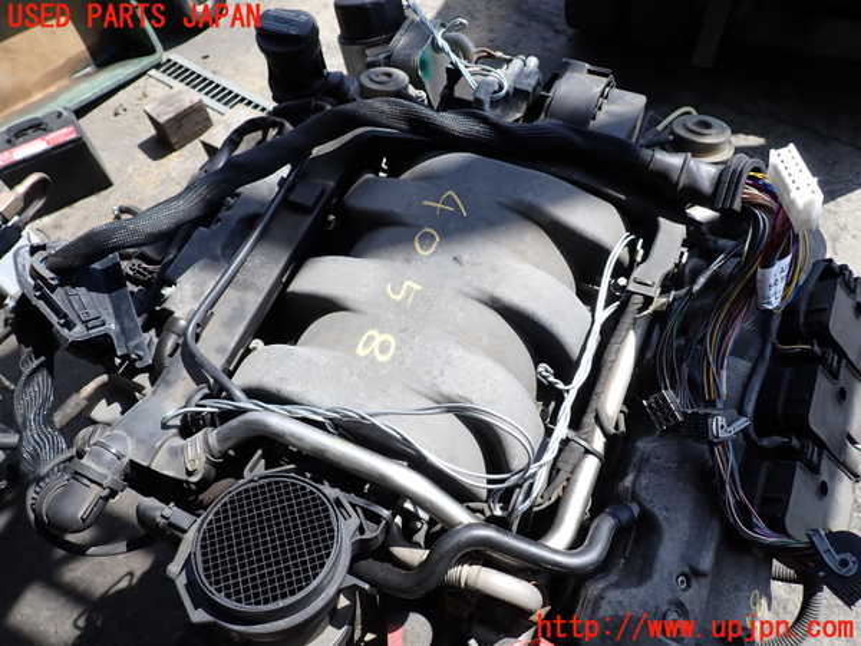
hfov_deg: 69.4
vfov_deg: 54.9
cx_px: 430
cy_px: 323
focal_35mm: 25
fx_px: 622
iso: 100
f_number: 2.8
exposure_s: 1/640
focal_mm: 4.5
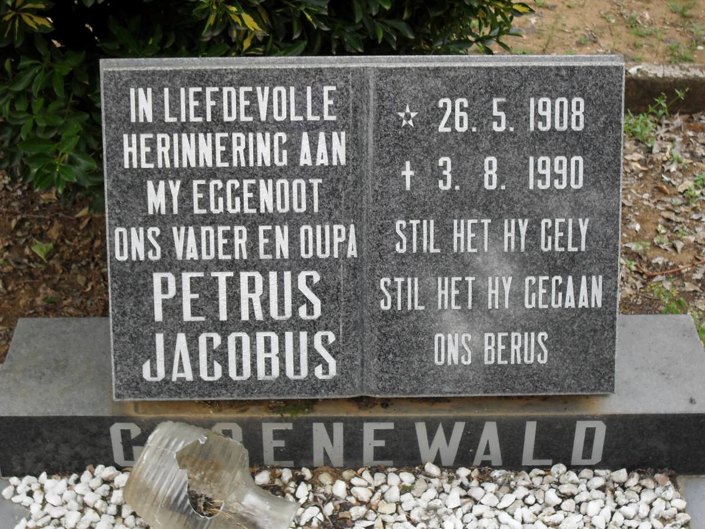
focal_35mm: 66
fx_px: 1344
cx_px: 352
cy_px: 264
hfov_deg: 29.4
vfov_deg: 22.3
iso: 100
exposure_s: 1/90
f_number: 4.6
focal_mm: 11.7
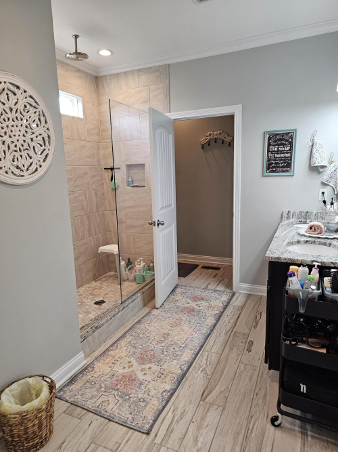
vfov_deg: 73.9
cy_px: 226
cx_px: 169
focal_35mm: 23
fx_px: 300
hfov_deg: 58.9
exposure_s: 1/120
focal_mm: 6.3
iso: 160
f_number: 1.7
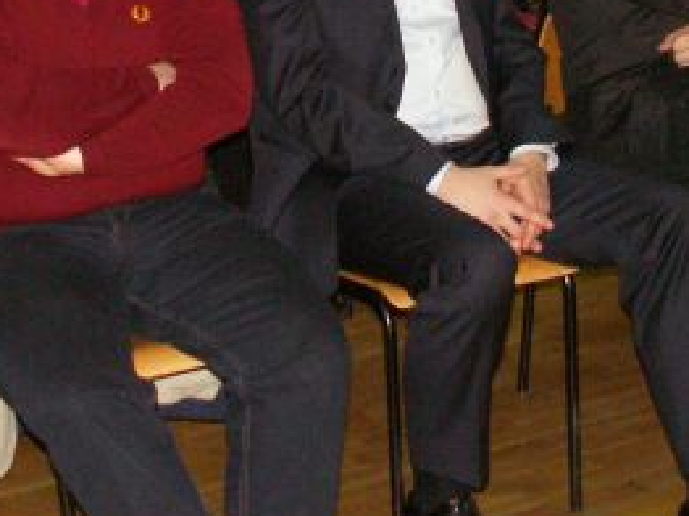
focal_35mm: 107
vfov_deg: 13.5
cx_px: 323
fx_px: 2128
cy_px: -90
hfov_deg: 18.4
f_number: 2.8
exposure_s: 1/40
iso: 160
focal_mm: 5.86
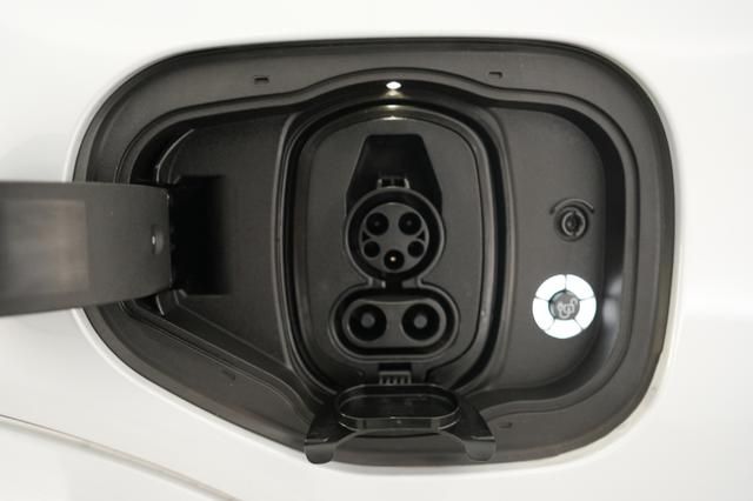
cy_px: 250
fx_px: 523
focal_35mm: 25
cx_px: 376
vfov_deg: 51.2
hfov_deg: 71.5
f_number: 2.8
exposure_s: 1/60
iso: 3200
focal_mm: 25
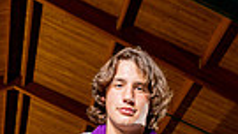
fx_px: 707
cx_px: 123
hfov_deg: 19.1
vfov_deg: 9.2
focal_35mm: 112
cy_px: 367
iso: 500
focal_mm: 32
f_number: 7.1
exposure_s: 1/250
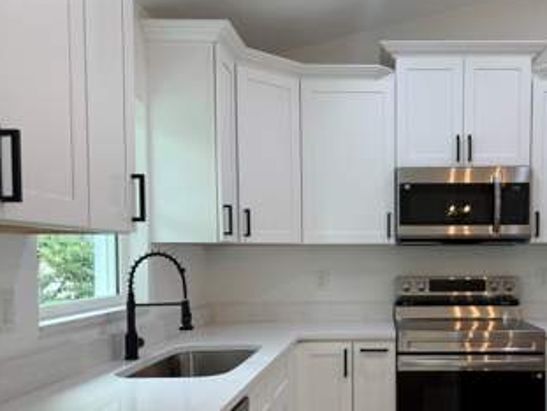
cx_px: 389
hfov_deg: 48.7
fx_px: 585
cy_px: 278
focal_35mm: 37
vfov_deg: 38.3
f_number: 1.78
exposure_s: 1/120
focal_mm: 6.76
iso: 80
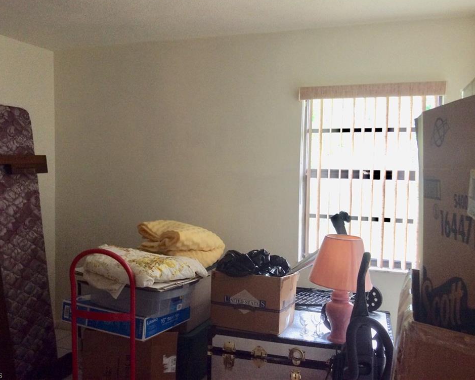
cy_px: 187
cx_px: 224
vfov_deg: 43.3
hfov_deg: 52.8
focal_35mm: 34
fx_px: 478
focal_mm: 3.3
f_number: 2.4
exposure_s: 1/24
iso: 64
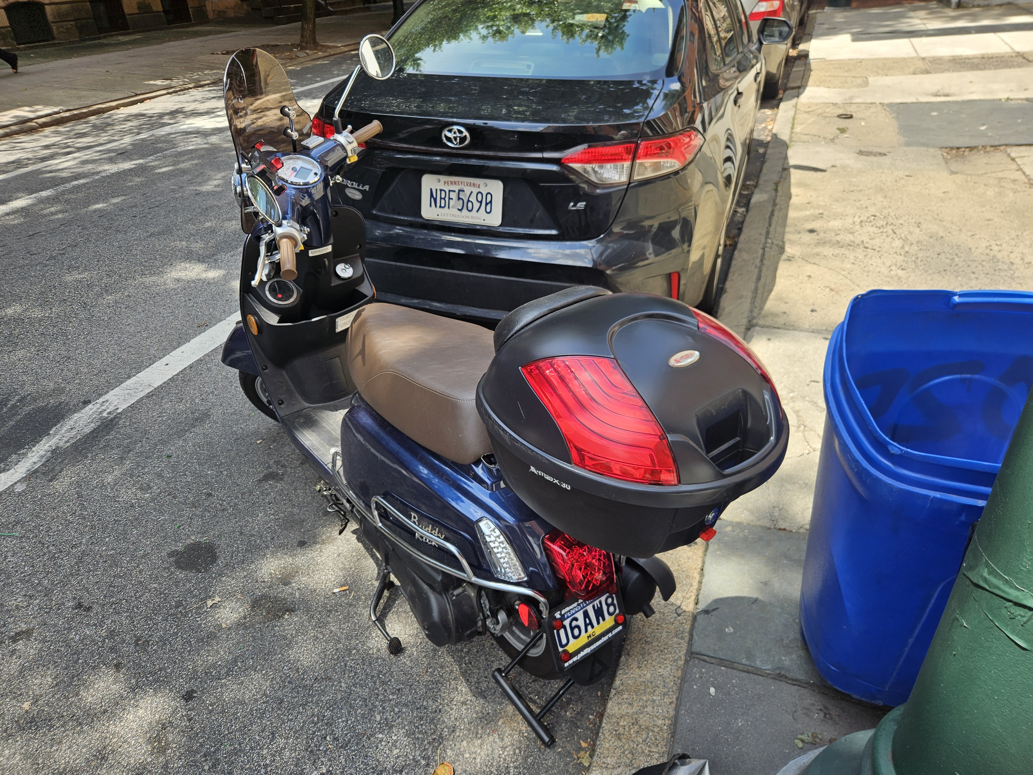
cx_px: 516
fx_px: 686
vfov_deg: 58.9
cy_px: 388
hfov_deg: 73.9
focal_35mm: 23
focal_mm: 5.4
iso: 25
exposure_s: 1/521
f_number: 1.8
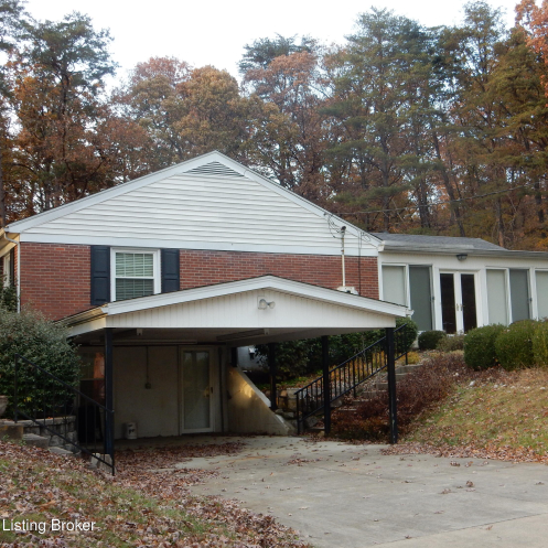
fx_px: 913
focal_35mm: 51
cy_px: 275
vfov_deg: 33.4
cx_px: 318
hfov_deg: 33.3
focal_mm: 7.6
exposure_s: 1/30
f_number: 4.2
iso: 160
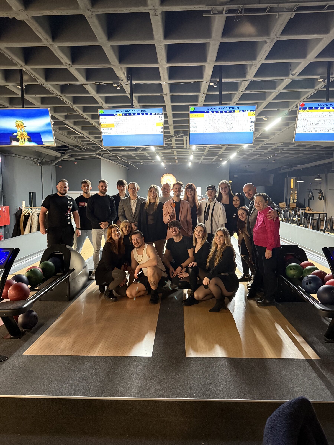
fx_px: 309
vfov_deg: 71.6
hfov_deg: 56.8
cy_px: 222
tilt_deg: -5.5
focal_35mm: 24
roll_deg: -0.1
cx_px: 167
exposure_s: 1/30
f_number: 1.78
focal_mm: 6.76
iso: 800
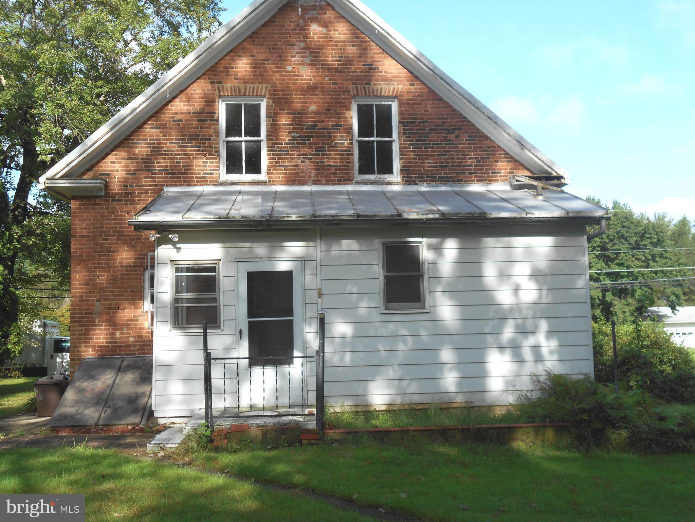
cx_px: 348
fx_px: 743
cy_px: 261
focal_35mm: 37
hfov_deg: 50.1
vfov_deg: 38.7
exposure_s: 1/400
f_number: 3.9
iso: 80
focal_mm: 6.7
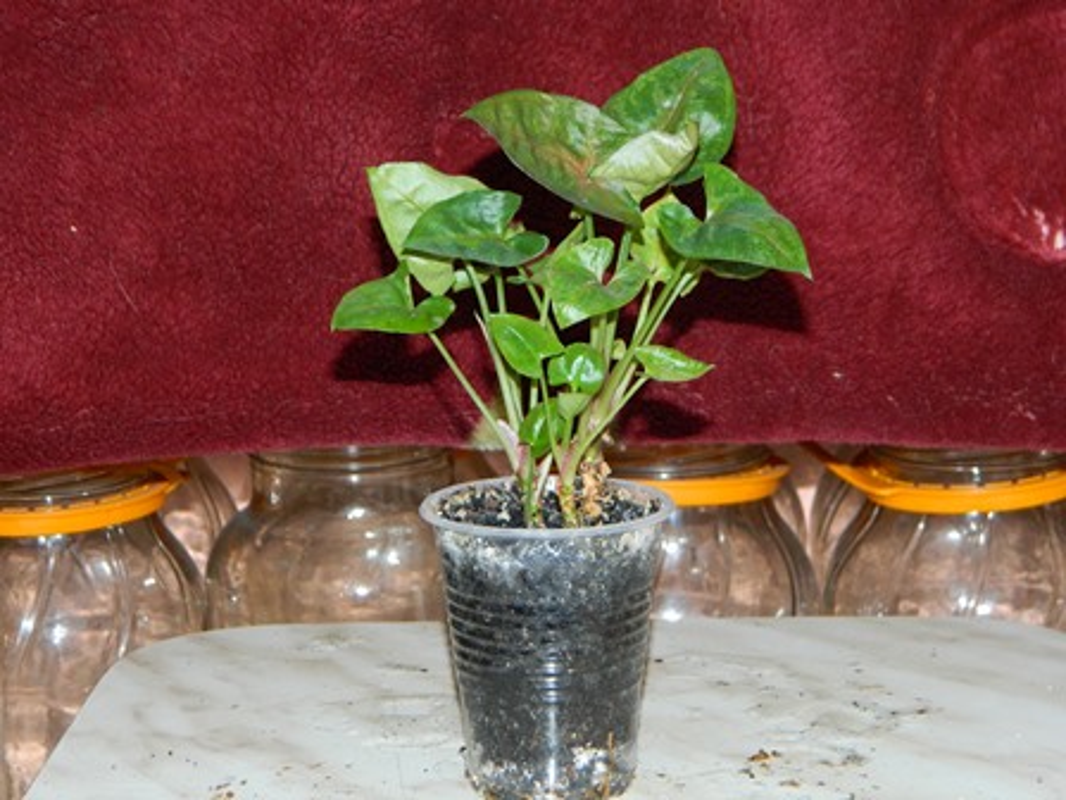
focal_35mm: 103
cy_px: 400
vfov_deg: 14.4
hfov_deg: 19.1
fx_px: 3172
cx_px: 533
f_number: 4.5
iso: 200
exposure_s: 1/60
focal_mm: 18.6
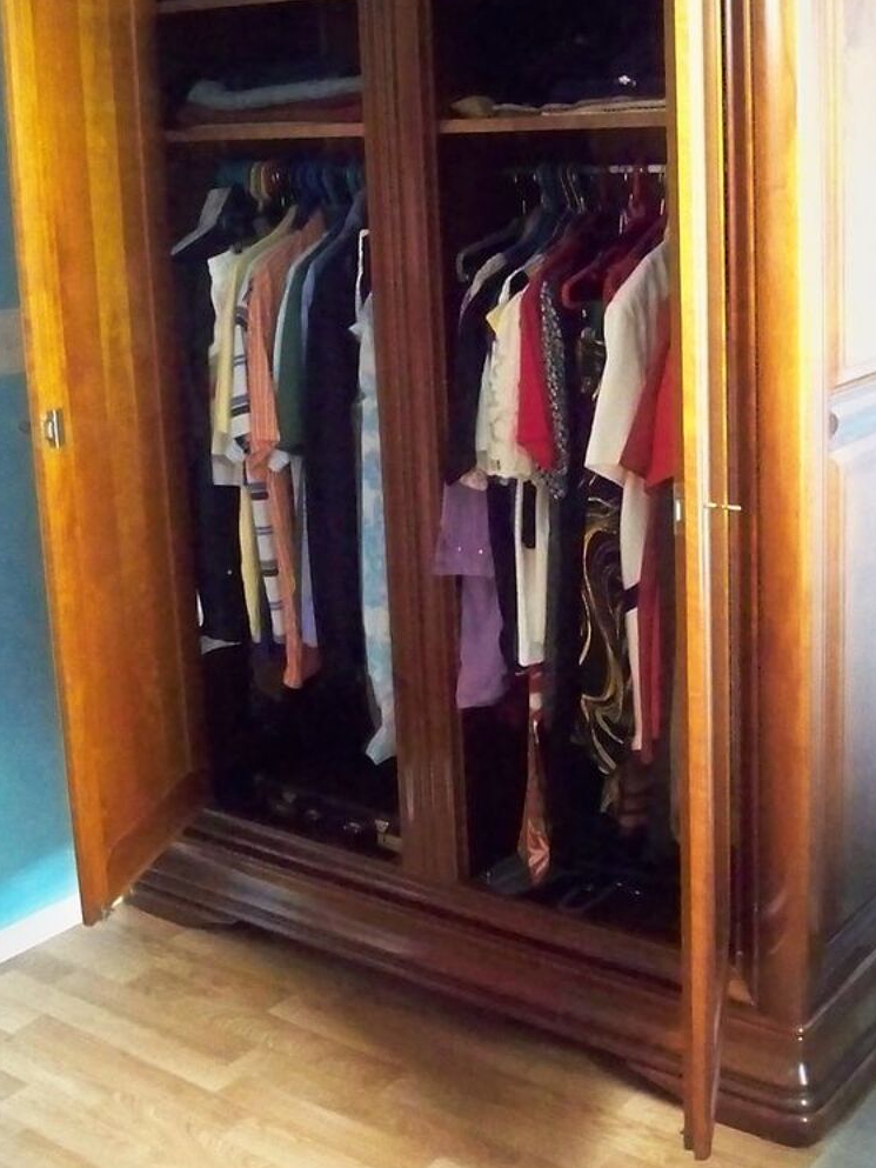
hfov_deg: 30.8
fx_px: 1586
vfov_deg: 40.0
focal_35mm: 47
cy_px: 397
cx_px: 501
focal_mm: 6.3
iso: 3200
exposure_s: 1/30
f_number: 3.1
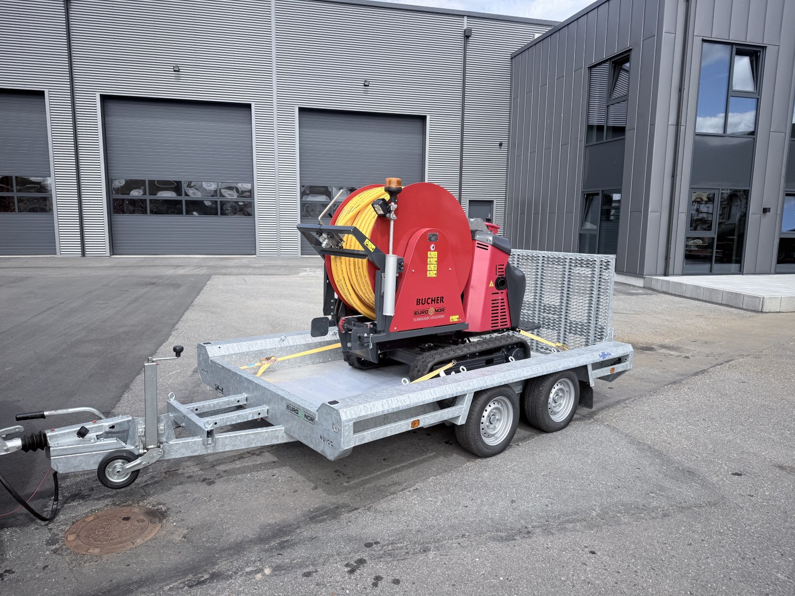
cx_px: 398
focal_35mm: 24
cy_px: 298
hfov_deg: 71.6
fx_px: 551
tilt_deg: -7.3
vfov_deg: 56.8
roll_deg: -0.3
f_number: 1.78
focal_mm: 6.76
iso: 80
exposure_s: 1/3021
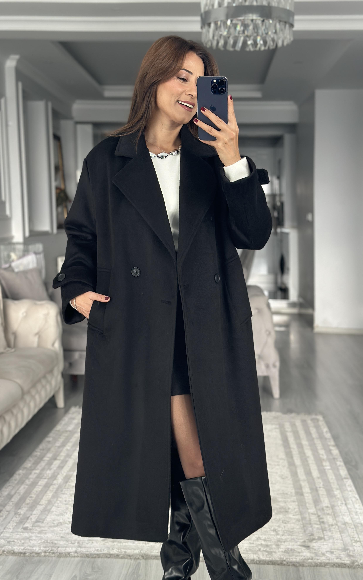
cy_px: 291
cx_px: 173
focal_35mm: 52
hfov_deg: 24.9
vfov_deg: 38.9
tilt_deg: -21.9
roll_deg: +0.5
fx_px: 823
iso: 125
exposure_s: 1/69
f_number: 1.78
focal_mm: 6.86
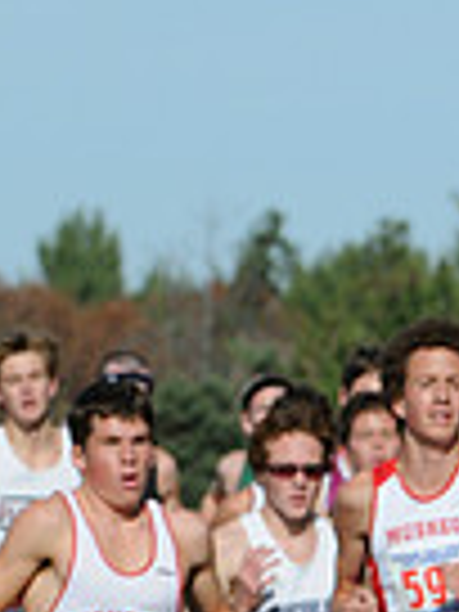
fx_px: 13579
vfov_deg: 2.6
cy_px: 736
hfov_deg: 1.9
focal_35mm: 768
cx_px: 1246
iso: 200
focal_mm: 125
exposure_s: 1/1000
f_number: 5.6
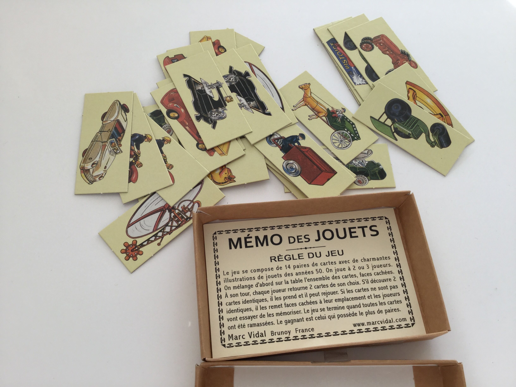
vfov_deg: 45.4
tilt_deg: -66.2
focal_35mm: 31
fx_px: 462
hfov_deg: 58.4
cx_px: 258
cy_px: 194
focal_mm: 3.3
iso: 32
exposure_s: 1/100
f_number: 2.4
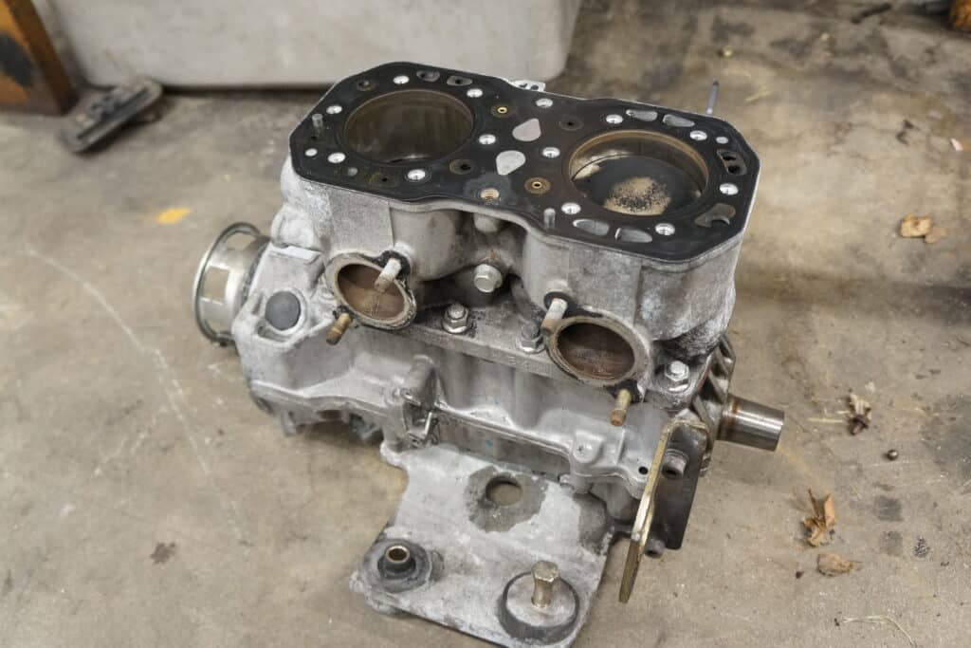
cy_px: 324
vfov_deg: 43.6
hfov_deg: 61.9
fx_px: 809
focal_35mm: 30
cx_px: 486
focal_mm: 20
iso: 1600
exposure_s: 1/60
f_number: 4
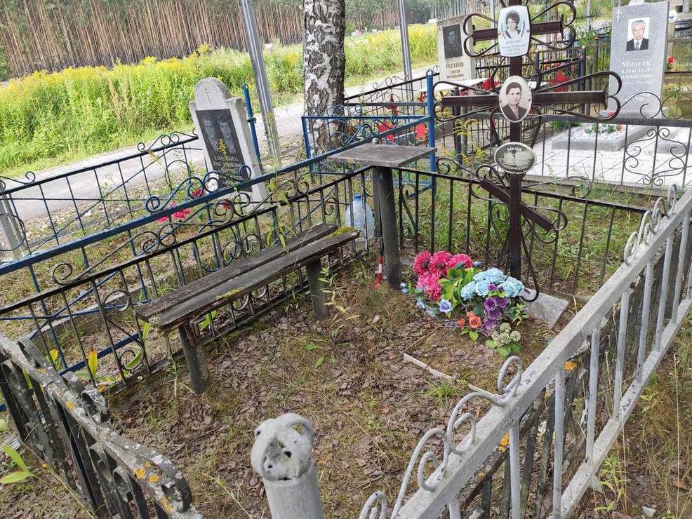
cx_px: 333
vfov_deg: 51.4
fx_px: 540
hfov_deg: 65.3
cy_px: 264
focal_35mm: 27
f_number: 1.75
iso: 112
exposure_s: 1/309
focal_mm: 4.77
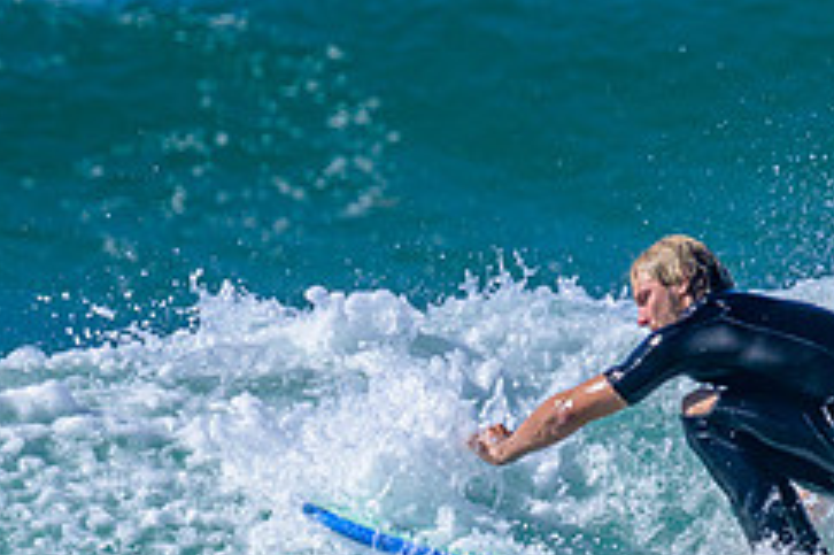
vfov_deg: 0.9
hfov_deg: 1.3
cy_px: 636
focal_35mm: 1537
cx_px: 779
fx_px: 35582
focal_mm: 640
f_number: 11
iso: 640
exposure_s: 1/2000
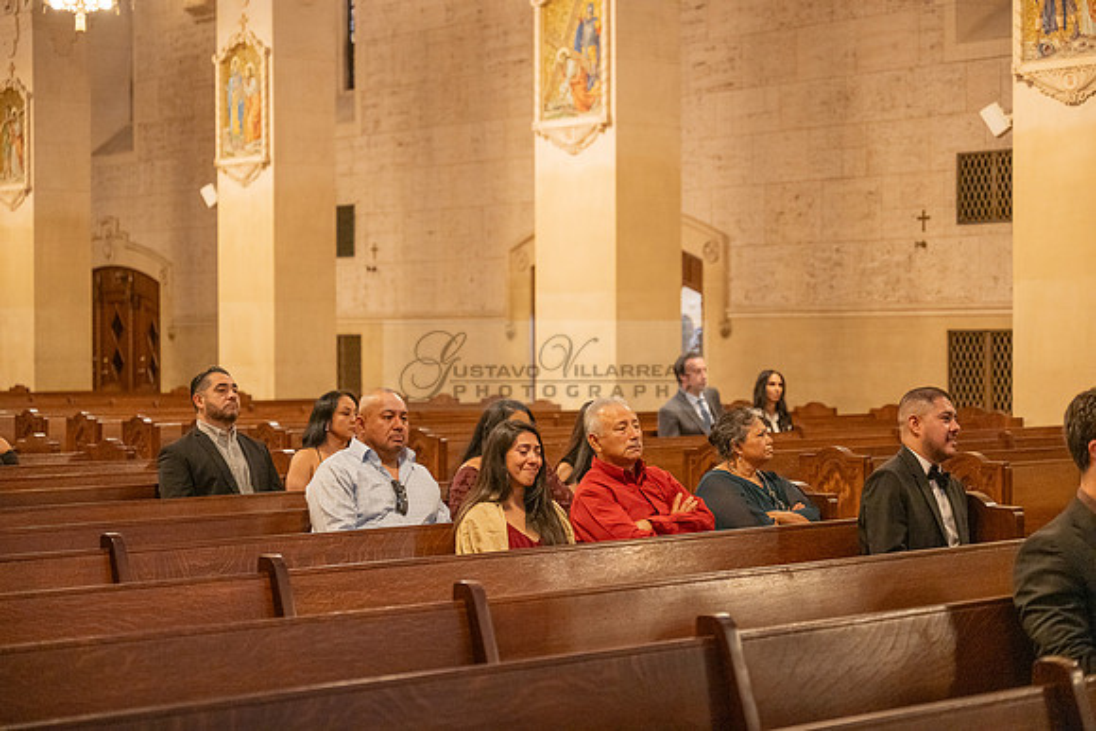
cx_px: 548
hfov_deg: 28.8
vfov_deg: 19.5
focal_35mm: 70
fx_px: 2132
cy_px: 366
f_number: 2.8
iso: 2000
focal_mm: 70
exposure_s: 1/200
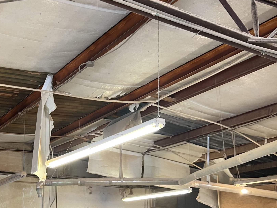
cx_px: 66
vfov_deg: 28.9
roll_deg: +0.0
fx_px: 392
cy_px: 170
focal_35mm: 49
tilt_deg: +10.4
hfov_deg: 37.8
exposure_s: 1/60
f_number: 1.5
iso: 160
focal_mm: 5.7
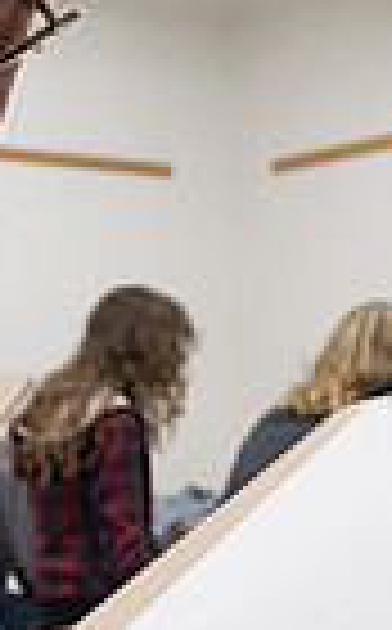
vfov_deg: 18.9
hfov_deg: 11.8
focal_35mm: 110
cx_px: 108
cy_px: 461
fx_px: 1888
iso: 1250
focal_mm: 26
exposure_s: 1/100
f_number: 7.1
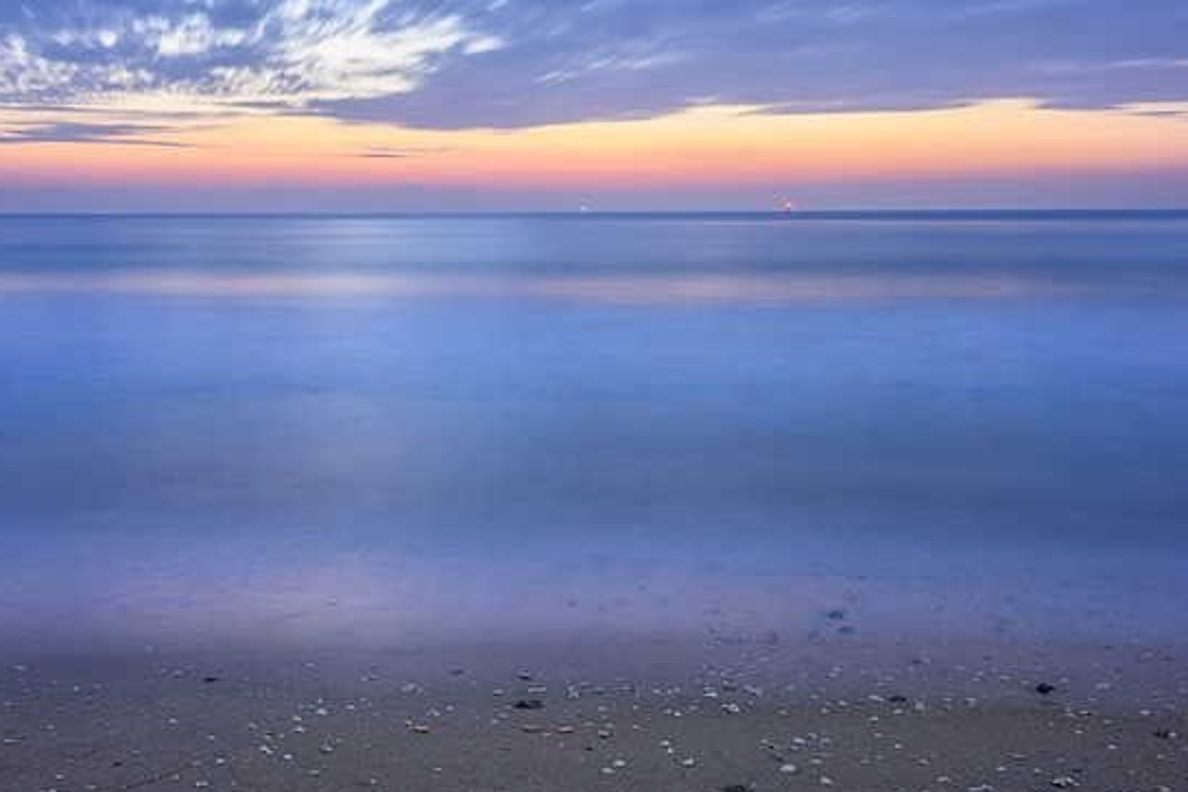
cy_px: 405
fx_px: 1287
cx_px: 585
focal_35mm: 39
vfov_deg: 34.2
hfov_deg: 49.5
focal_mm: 36
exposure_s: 60
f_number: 11
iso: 1250
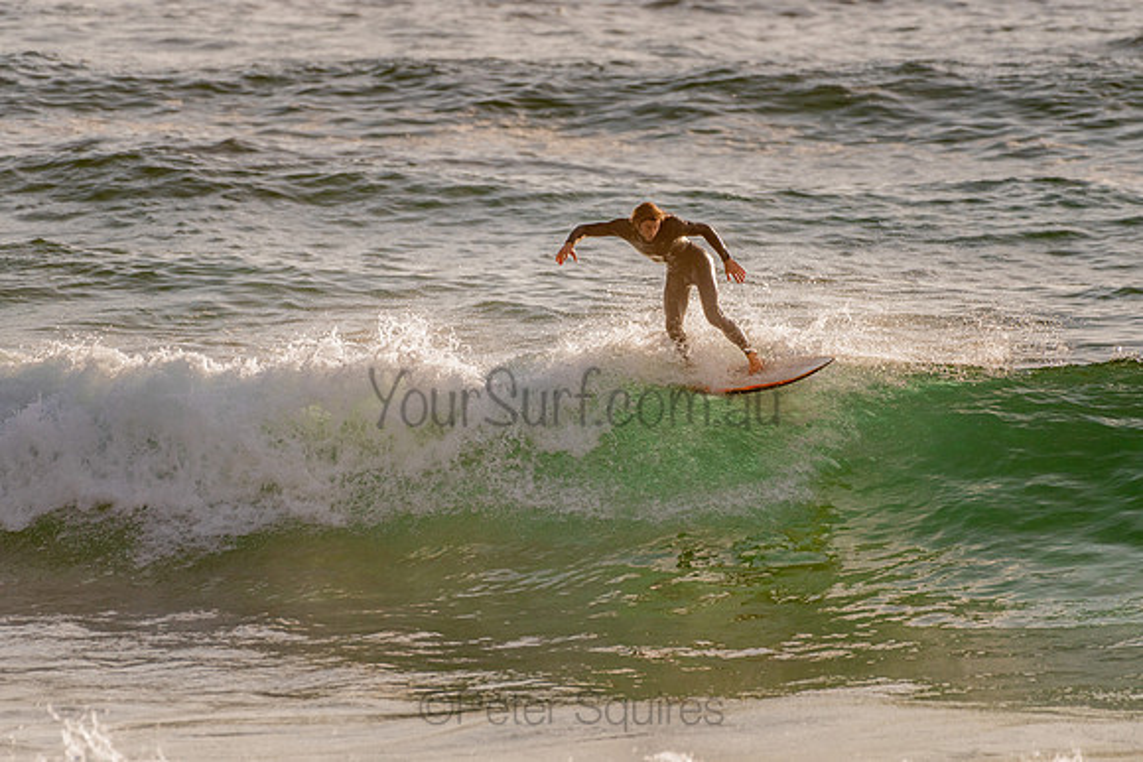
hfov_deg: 3.4
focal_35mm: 613
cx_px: 557
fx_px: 19463
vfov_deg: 2.2
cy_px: 370
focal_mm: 500
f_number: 5.6
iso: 200
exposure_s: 1/2000
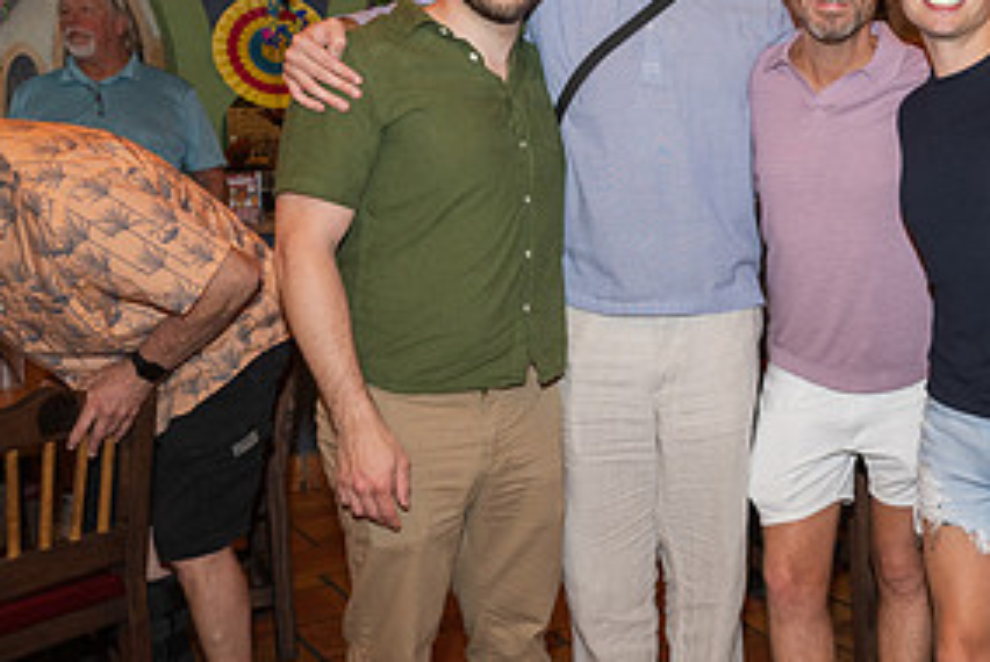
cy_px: 308
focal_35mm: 54
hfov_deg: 33.5
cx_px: 1000
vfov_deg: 25.1
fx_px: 1486
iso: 800
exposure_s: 1/100
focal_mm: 26
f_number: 5.6
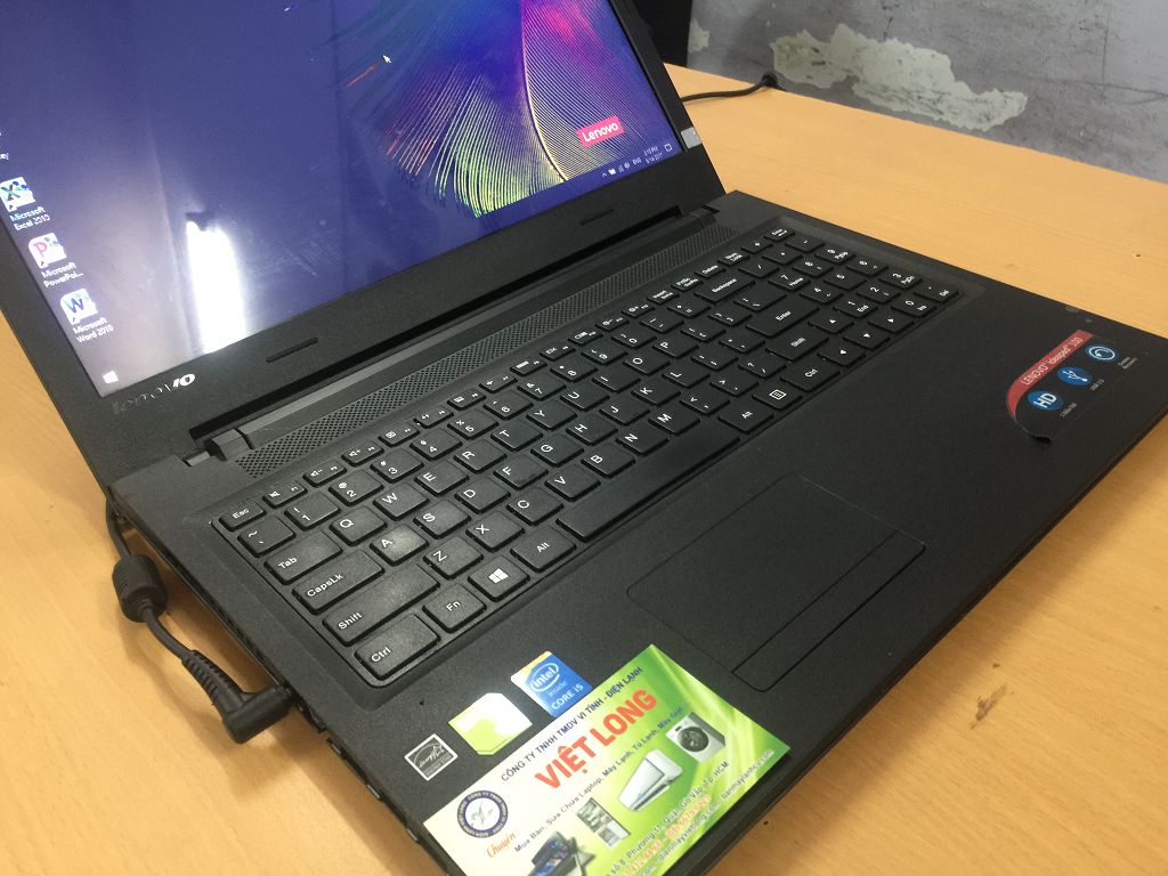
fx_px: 979
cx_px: 584
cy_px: 438
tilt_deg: -36.1
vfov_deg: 48.2
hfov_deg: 61.7
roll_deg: +1.3
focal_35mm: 29
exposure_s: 1/10
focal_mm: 4.15
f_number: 2.2
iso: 125
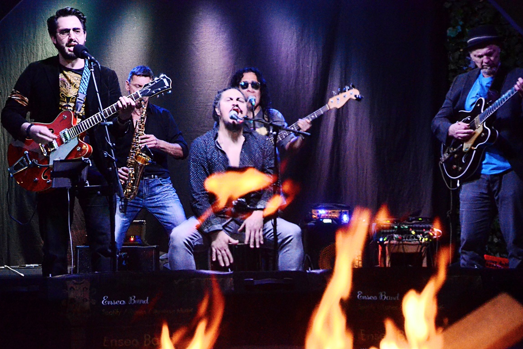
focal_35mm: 100
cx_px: 264
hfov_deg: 20.4
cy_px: 174
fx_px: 1453
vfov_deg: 13.7
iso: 6400
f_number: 5.3
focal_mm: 66
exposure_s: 1/160
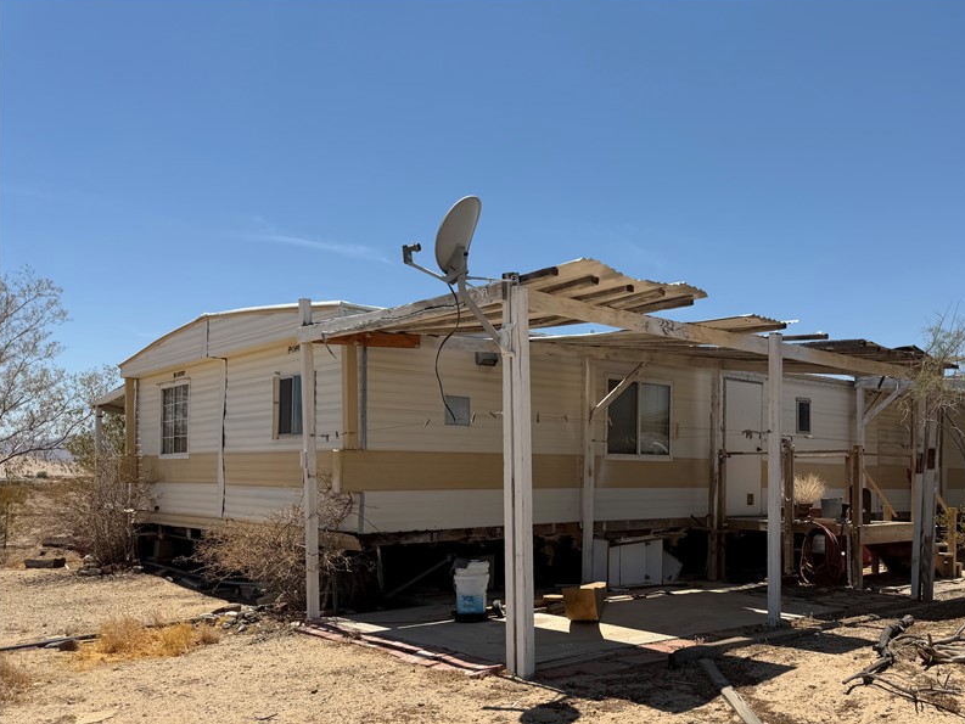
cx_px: 619
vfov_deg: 45.0
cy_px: 459
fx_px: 864
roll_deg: +0.6
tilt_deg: +0.6
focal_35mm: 31
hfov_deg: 57.4
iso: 80
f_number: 1.78
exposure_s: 1/6173
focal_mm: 6.76
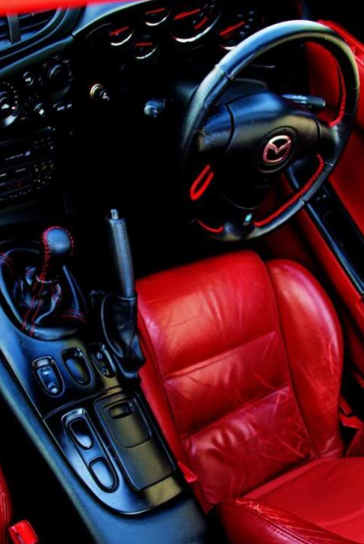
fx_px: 574
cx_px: 186
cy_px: 315
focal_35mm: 38
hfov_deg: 35.2
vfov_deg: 50.4
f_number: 3.5
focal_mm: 18
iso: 200
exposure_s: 1/40
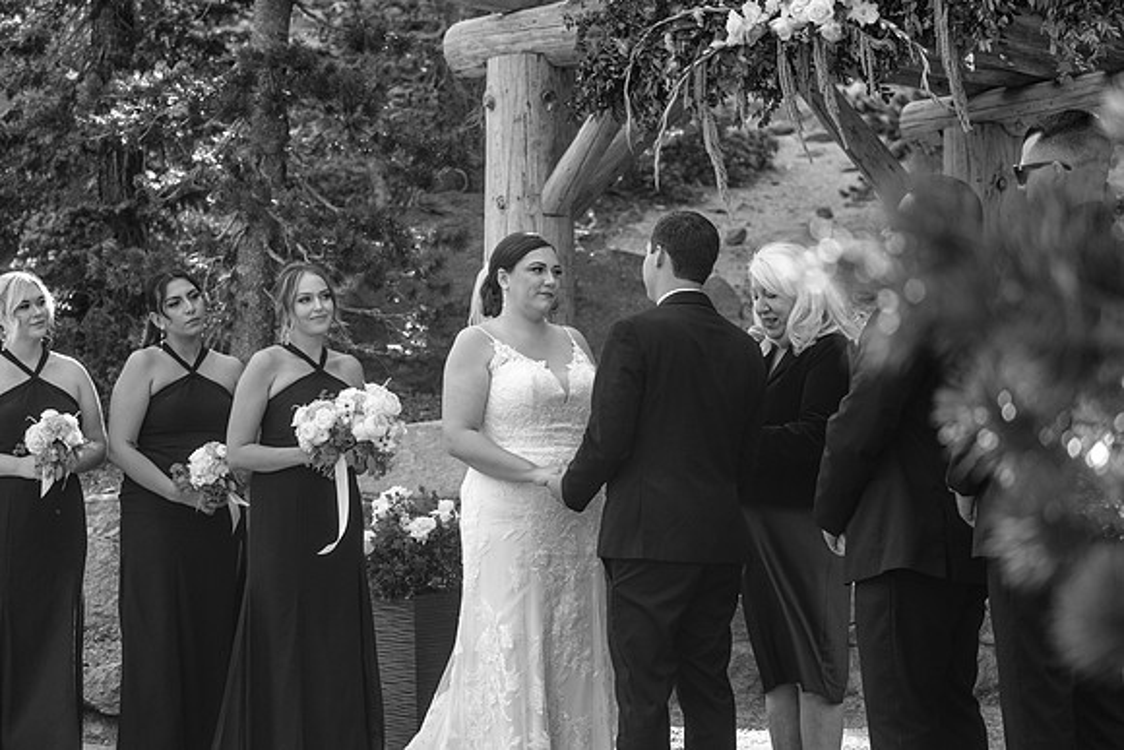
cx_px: 562
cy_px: 375
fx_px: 2342
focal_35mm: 75
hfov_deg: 27.0
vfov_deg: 18.2
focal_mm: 50
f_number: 2.8
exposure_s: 1/340
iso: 800
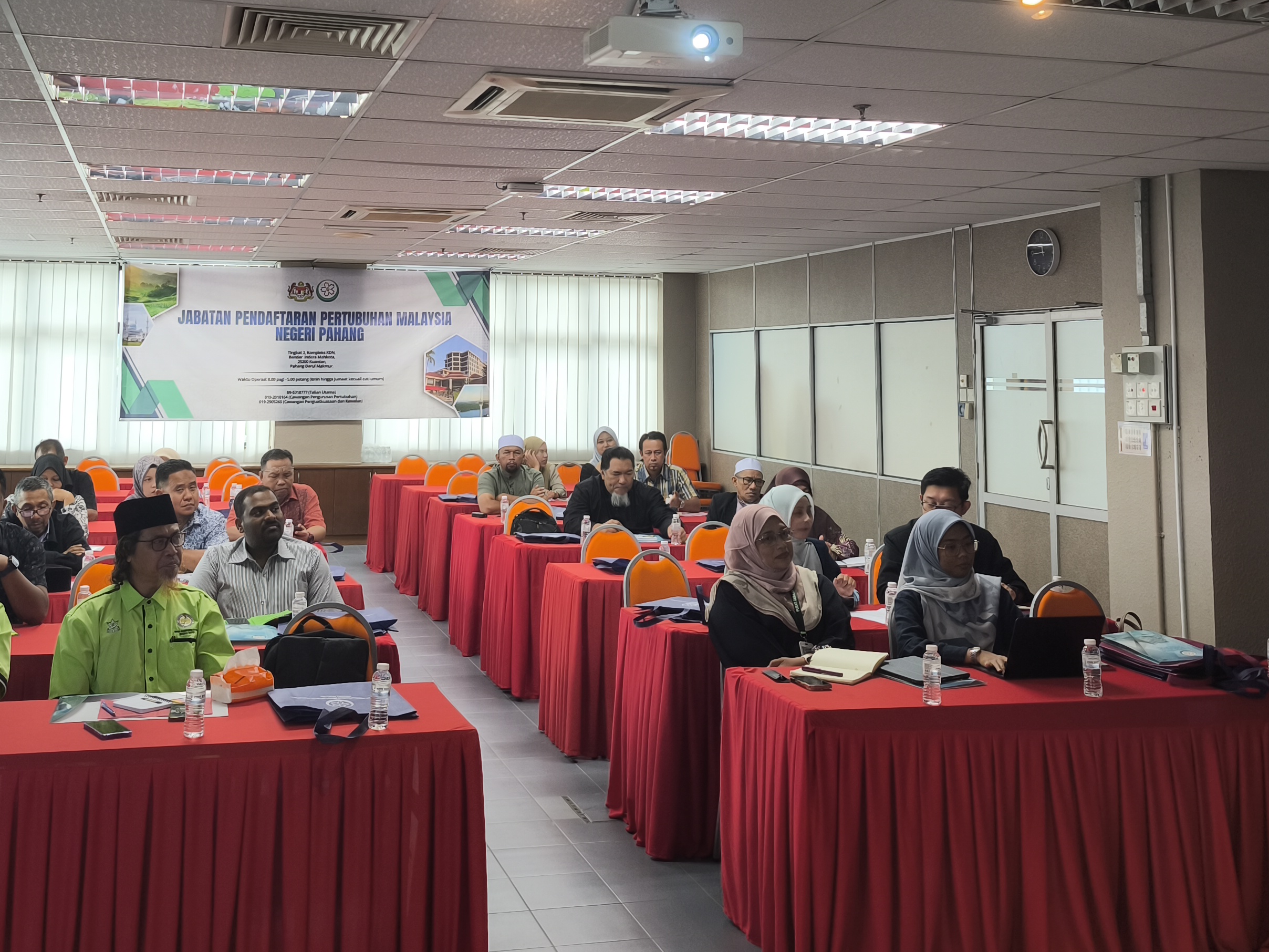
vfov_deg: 35.7
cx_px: 542
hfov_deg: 47.7
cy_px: 198
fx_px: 1430
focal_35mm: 39
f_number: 1.6
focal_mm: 6.57
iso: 125
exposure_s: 1/100
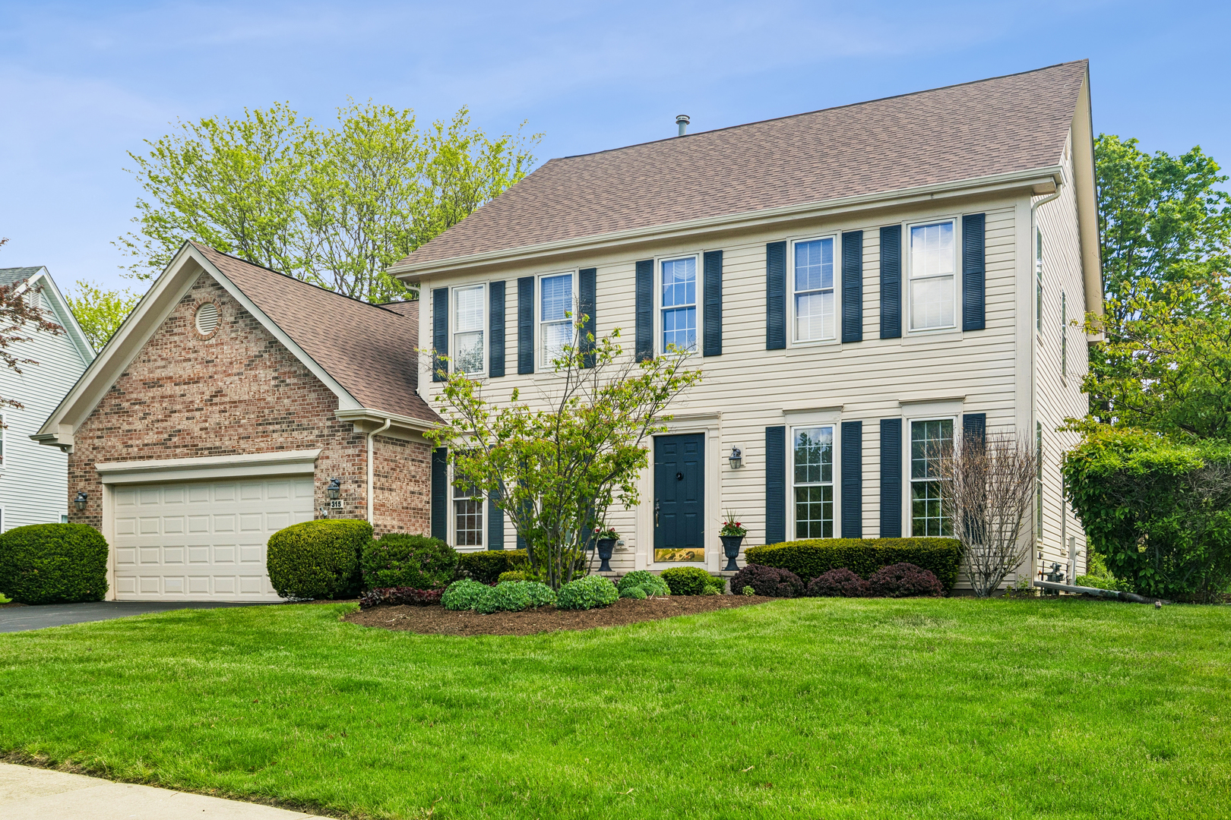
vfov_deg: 40.0
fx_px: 1128
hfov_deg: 57.2
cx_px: 616
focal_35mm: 33
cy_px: 410
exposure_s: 1/250
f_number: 8
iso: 200
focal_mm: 22
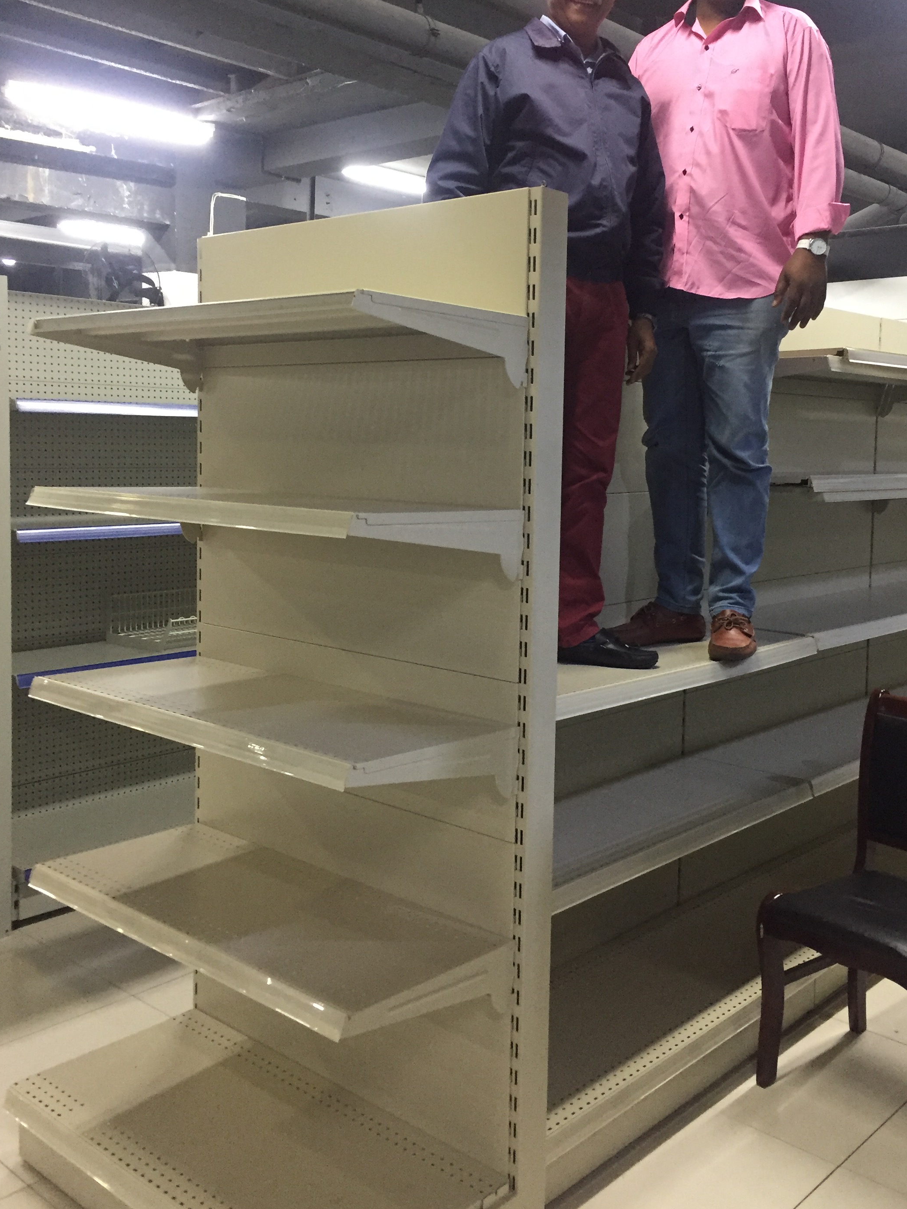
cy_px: 518
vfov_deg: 53.8
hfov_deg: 41.7
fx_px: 1188
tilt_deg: -2.1
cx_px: 521
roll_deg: -0.4
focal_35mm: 34
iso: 250
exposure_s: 1/33
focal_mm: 4.15
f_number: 2.2
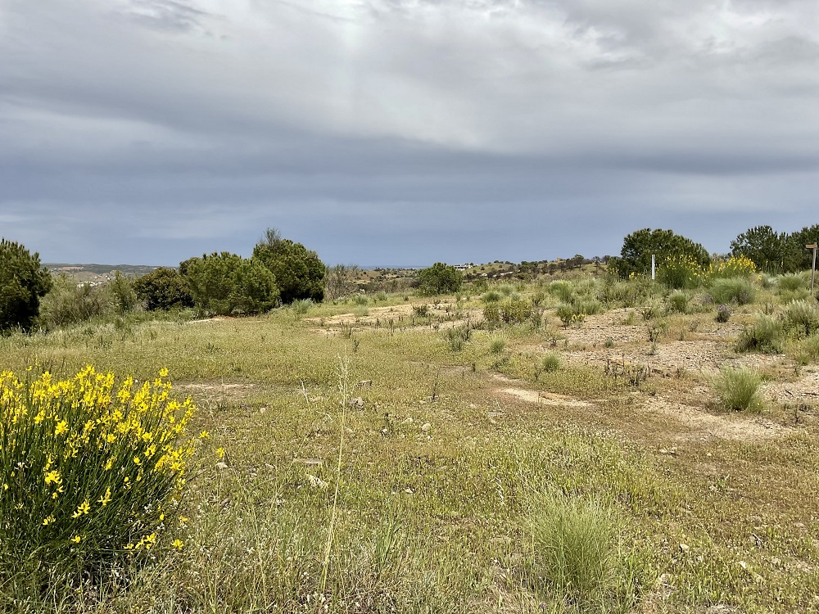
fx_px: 686
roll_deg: -0.7
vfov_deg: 48.2
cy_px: 307
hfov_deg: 61.7
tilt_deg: -1.6
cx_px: 410
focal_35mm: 29
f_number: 1.8
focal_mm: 3
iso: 20
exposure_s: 1/3788
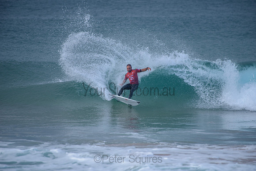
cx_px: 128
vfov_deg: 2.7
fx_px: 3618
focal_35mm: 509
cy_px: 86
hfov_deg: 4.1
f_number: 5.6
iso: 180
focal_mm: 500
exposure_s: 1/800
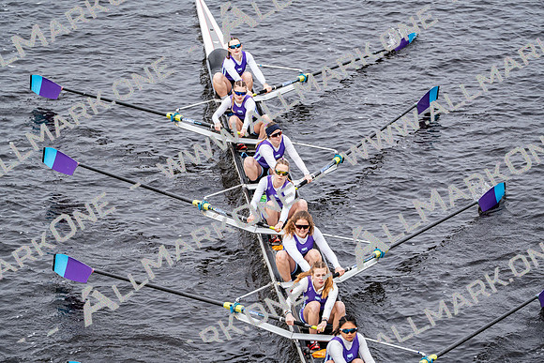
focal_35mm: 200
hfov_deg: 10.3
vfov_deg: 6.9
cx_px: 272
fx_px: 3023
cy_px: 182
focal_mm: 200
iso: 320
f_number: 2.8
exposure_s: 1/2000
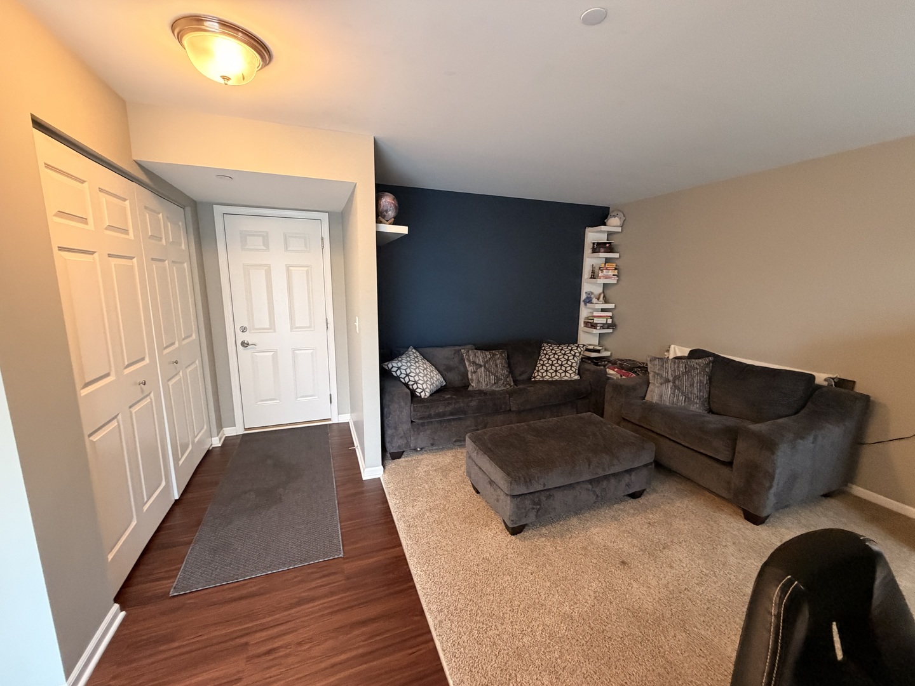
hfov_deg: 102.1
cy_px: 343
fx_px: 370
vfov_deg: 85.7
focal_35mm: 14
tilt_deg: -9.1
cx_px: 458
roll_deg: -0.4
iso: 500
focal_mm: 2.22
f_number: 2.2
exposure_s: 1/60
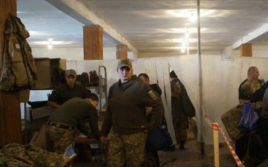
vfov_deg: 25.4
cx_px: 223
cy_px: 85
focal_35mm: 51
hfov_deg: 37.8
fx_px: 373
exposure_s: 1/25
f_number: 4
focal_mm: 20
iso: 3200
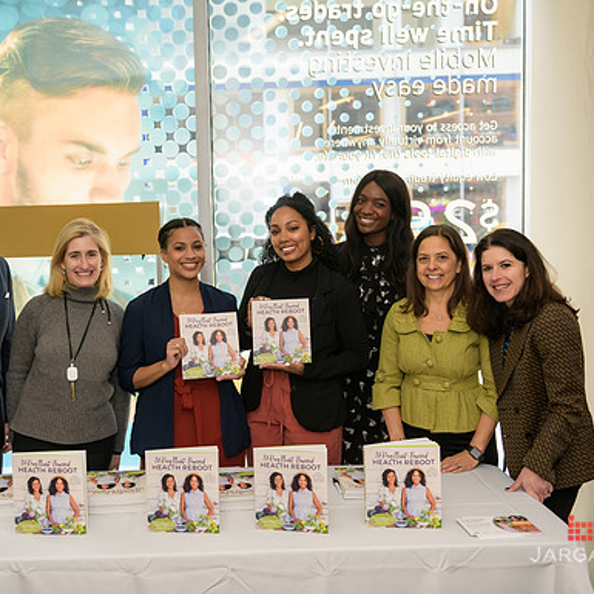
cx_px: 230
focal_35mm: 41
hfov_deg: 40.7
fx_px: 796
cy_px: 297
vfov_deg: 40.9
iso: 200
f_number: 3.2
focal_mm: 32
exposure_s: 1/125
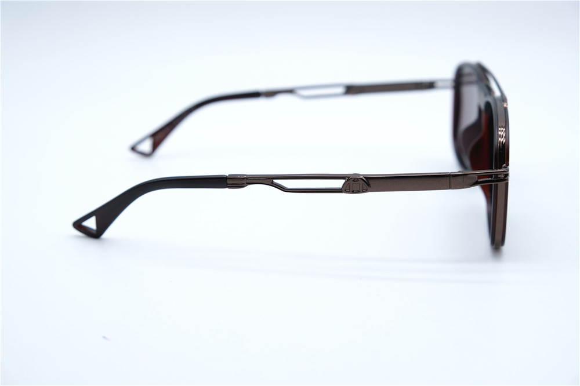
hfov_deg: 36.9
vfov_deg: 25.0
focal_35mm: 54
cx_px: 290
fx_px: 870
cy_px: 193
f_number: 5
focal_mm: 35.8
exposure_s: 1/220
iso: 160
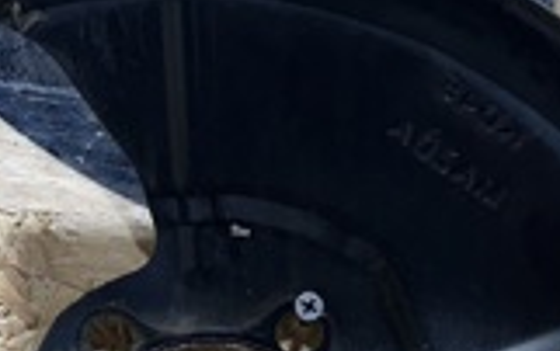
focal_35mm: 101
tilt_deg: -4.4
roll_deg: +0.8
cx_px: 275
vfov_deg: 12.7
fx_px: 1543
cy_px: 422
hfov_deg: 20.6
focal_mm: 6.86
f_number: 1.78
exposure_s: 1/100
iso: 200
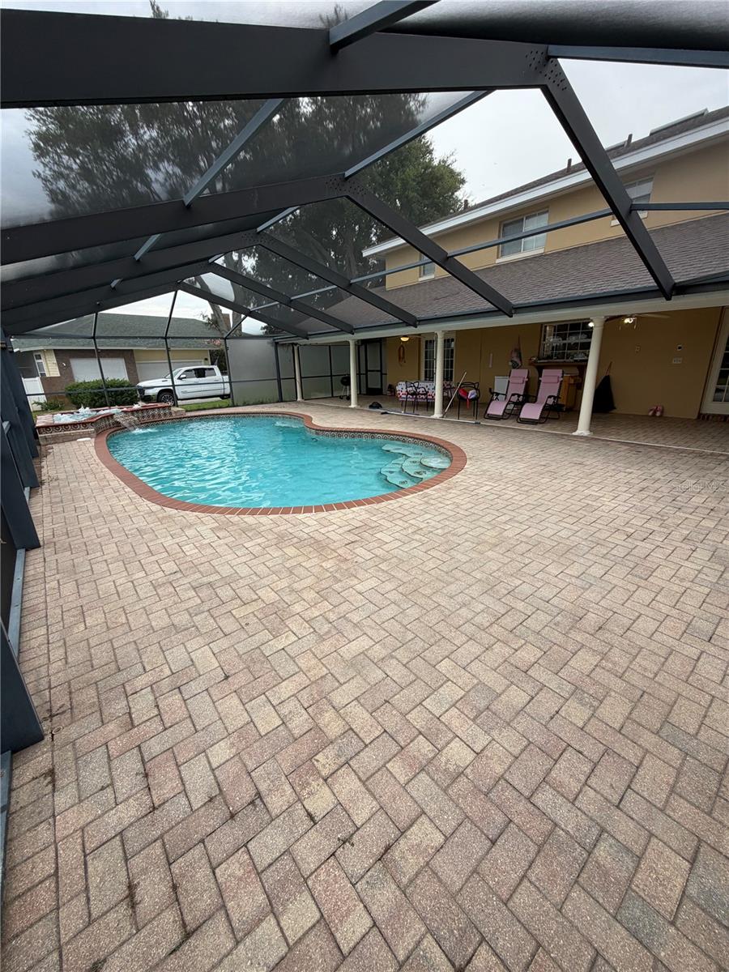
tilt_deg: -15.5
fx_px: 393
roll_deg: +2.0
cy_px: 486
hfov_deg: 85.7
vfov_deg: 102.1
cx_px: 364
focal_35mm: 14
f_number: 2.2
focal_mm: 2.22
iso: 50
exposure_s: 1/502
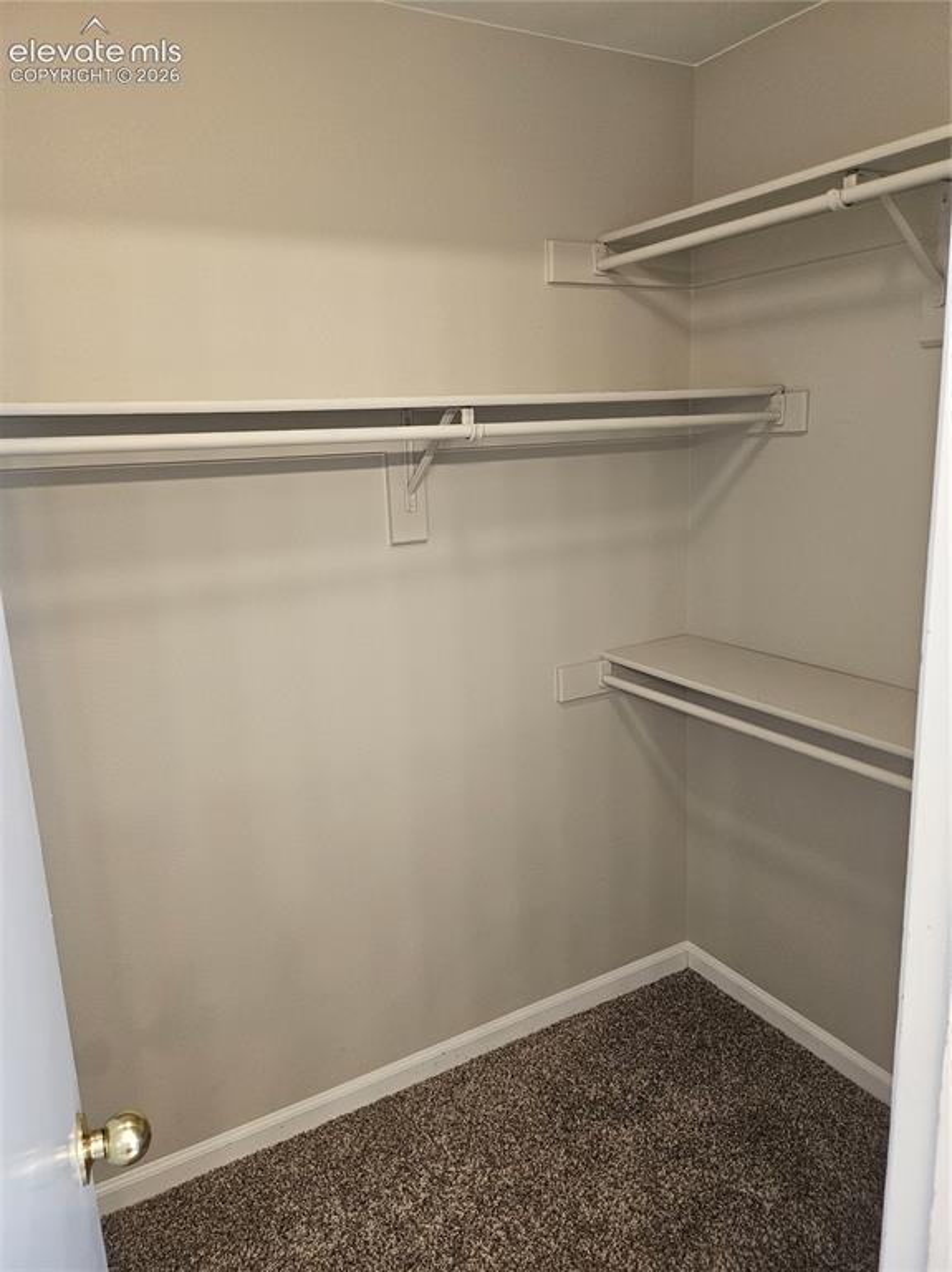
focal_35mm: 24
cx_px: 476
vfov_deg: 71.6
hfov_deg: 56.8
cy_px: 636
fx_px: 881
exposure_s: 1/120
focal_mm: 5
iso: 400
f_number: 1.8
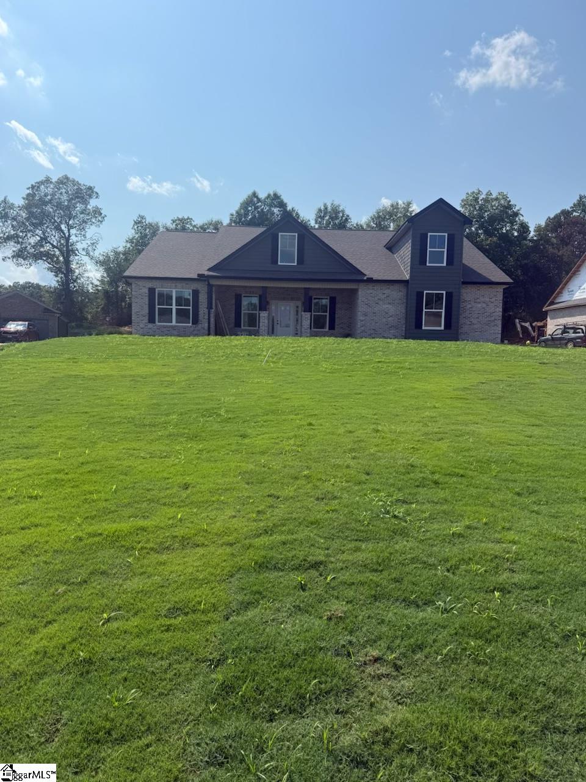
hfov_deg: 56.8
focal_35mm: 24
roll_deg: -1.5
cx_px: 293
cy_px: 391
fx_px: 542
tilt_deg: -2.6
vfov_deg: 71.6
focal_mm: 6.76
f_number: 1.78
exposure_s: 1/7353
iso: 80
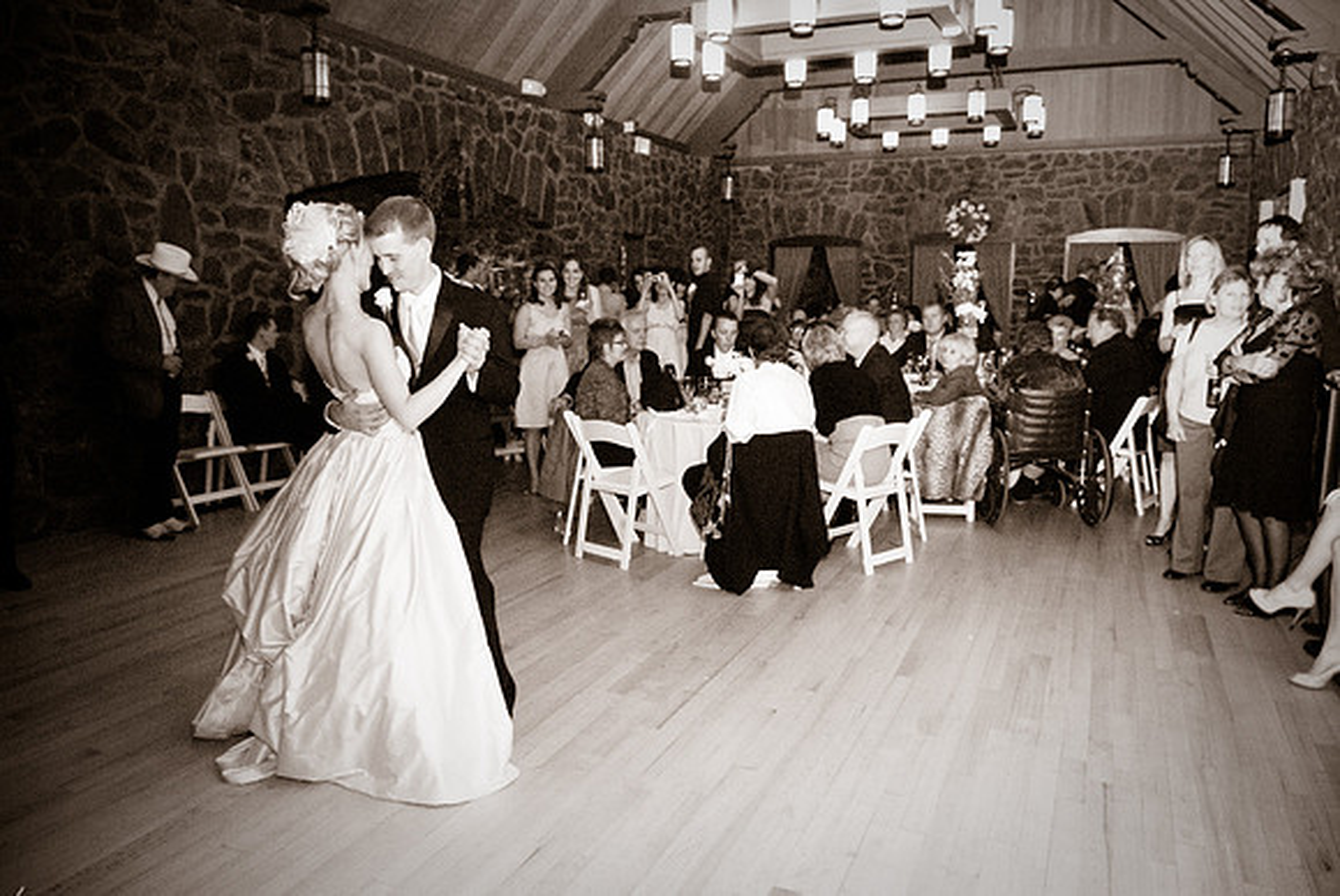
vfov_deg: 50.5
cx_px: 670
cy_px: 448
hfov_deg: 70.4
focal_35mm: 26
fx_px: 950
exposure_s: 1/60
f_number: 5
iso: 1250
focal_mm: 17
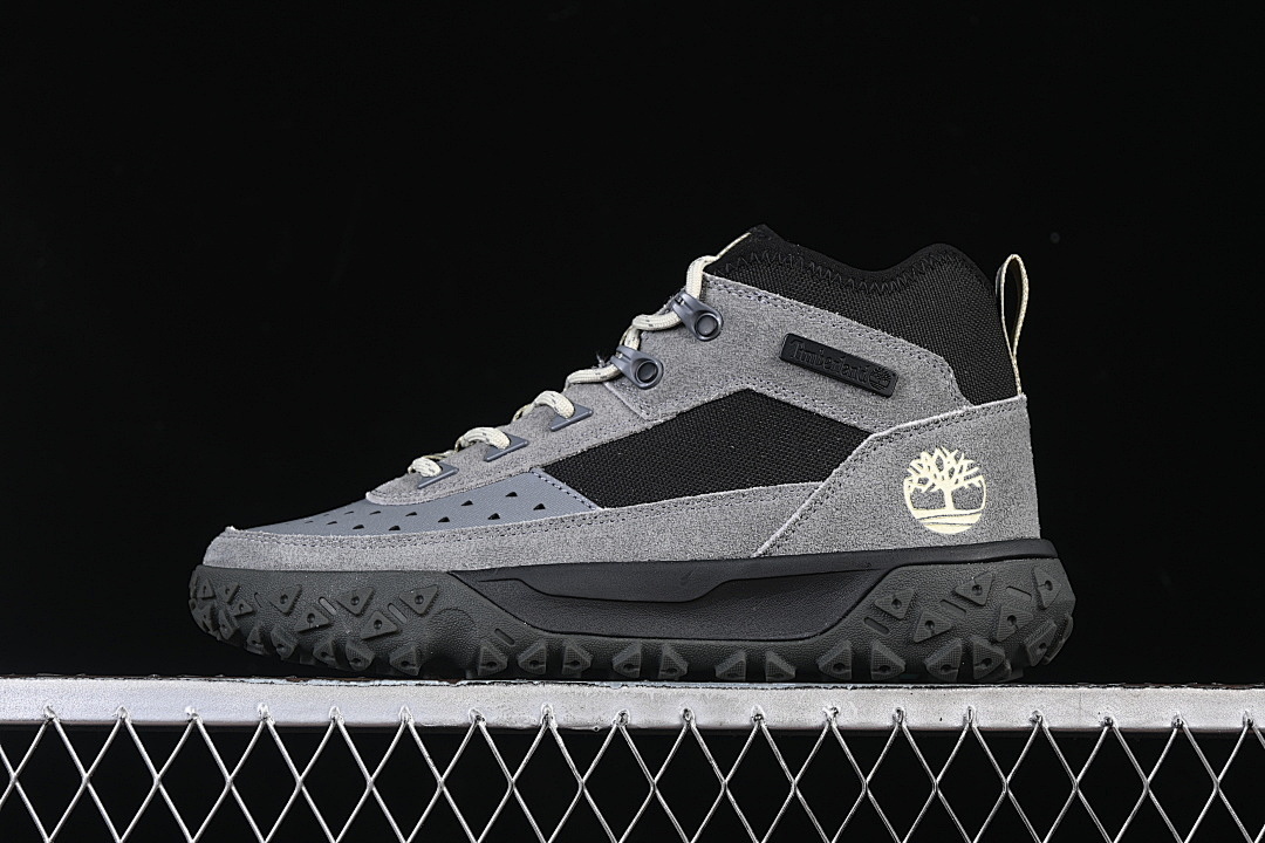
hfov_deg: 27.0
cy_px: 422
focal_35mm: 75
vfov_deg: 18.2
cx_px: 632
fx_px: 2635
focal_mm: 50
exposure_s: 1/60
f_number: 6.3
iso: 160
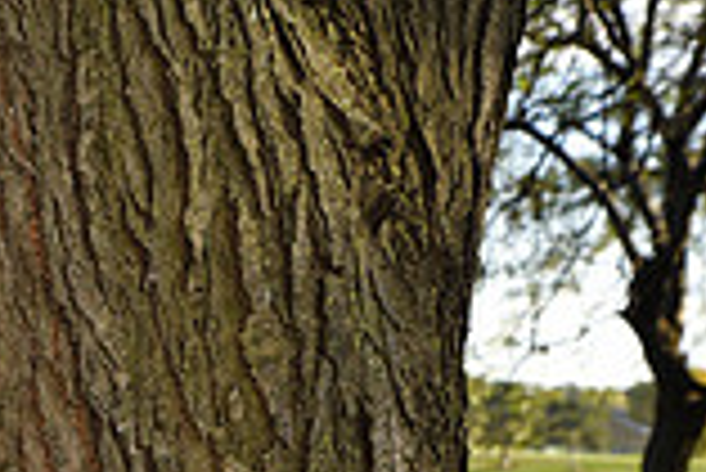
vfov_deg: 8.9
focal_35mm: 148
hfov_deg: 12.9
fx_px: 2905
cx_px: -459
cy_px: 865
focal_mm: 40
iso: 200
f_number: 6.3
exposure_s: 1/160
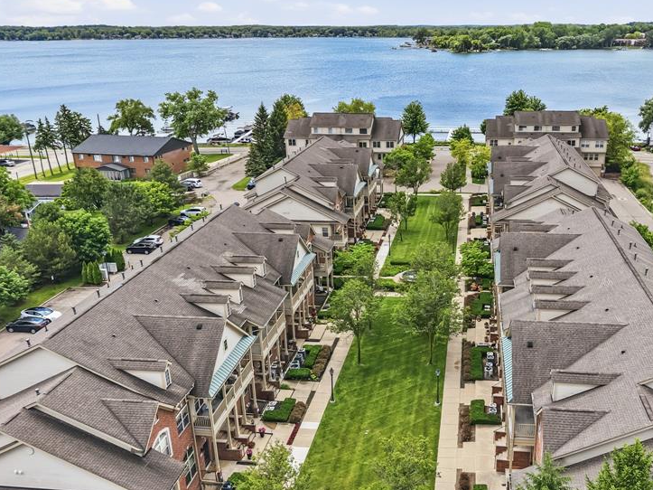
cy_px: 264
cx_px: 411
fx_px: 641
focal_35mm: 34
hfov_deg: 53.3
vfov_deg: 41.8
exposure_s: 1/4000
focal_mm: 8.7
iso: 290
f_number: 1.8
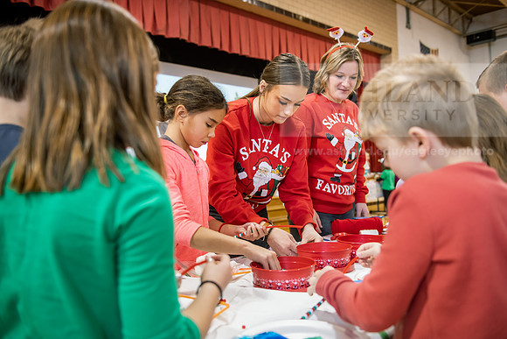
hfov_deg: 60.3
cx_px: 254
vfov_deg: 42.3
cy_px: 170
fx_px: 437
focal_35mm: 31
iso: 1250
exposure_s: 1/160
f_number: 3.2
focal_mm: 31
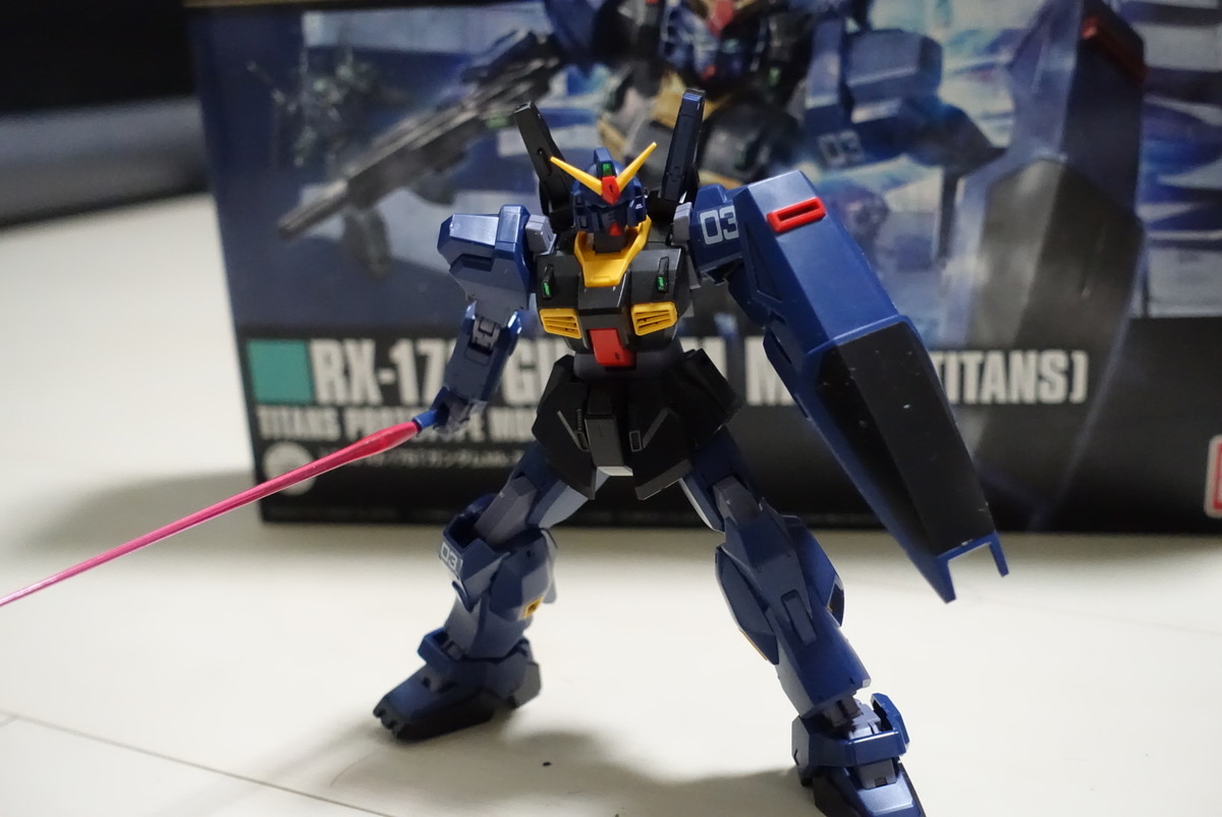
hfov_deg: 41.9
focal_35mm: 47
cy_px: 408
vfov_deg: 28.7
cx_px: 611
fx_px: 1596
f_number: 2.8
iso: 5000
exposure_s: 1/100
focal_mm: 17.06
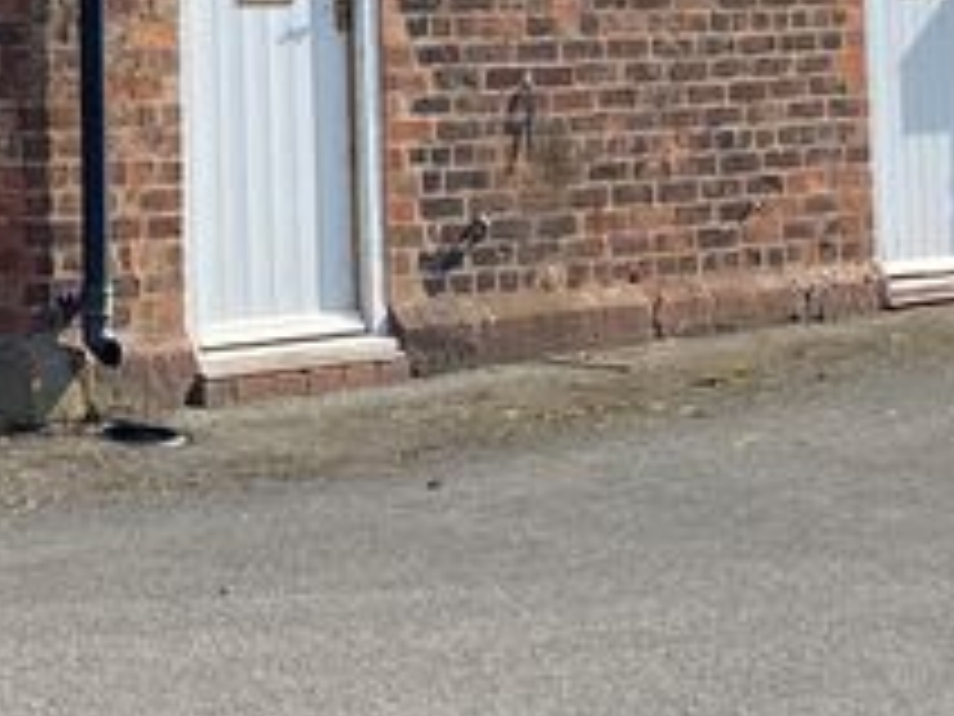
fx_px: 3748
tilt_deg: +7.5
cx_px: -423
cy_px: -673
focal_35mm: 136
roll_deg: +0.1
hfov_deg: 13.7
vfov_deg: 10.1
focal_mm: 4.25
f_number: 1.8
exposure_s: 1/2967
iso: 32
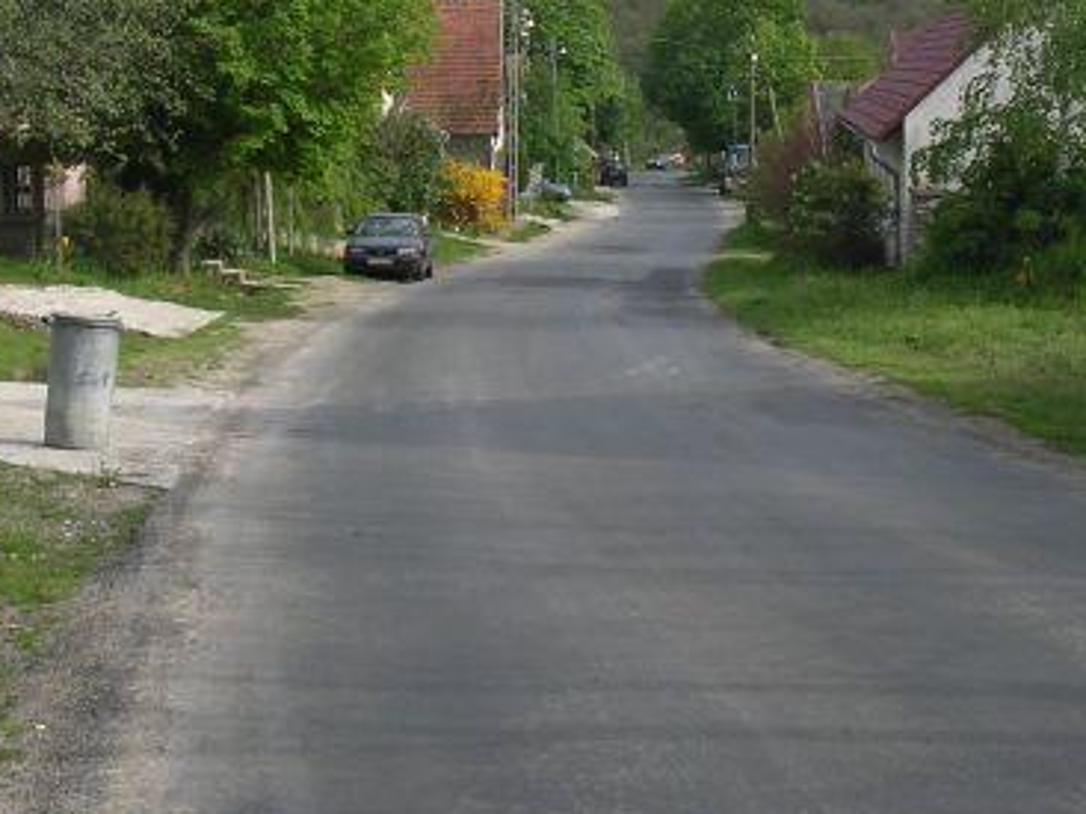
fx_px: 2352
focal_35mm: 75
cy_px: 142
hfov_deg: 26.0
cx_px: 571
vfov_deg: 19.4
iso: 100
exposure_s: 1/152
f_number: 5.9
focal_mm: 6.6
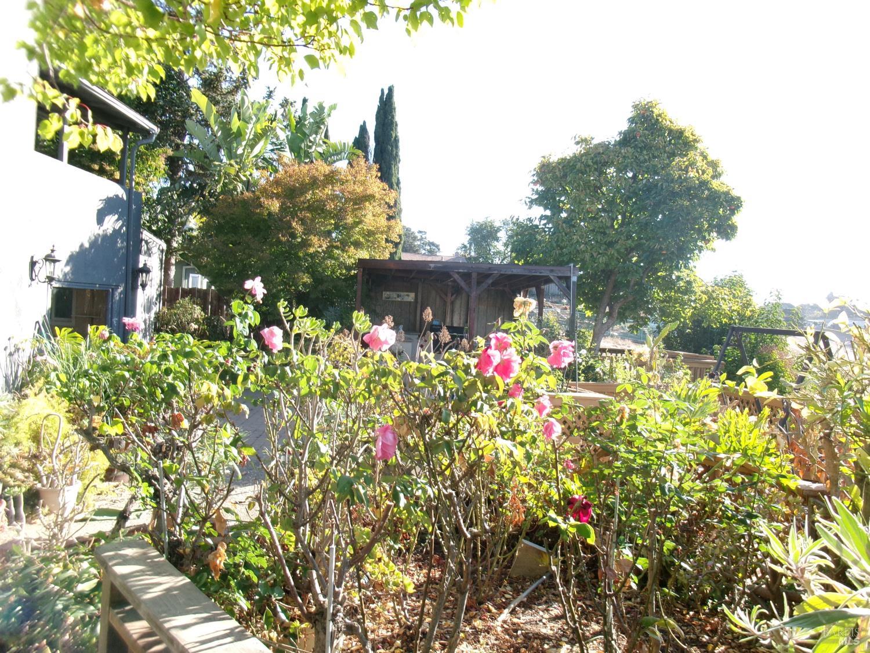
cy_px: 326
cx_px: 435
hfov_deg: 63.4
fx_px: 704
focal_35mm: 28
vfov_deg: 49.7
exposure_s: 1/160
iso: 100
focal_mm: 5.1
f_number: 3.9
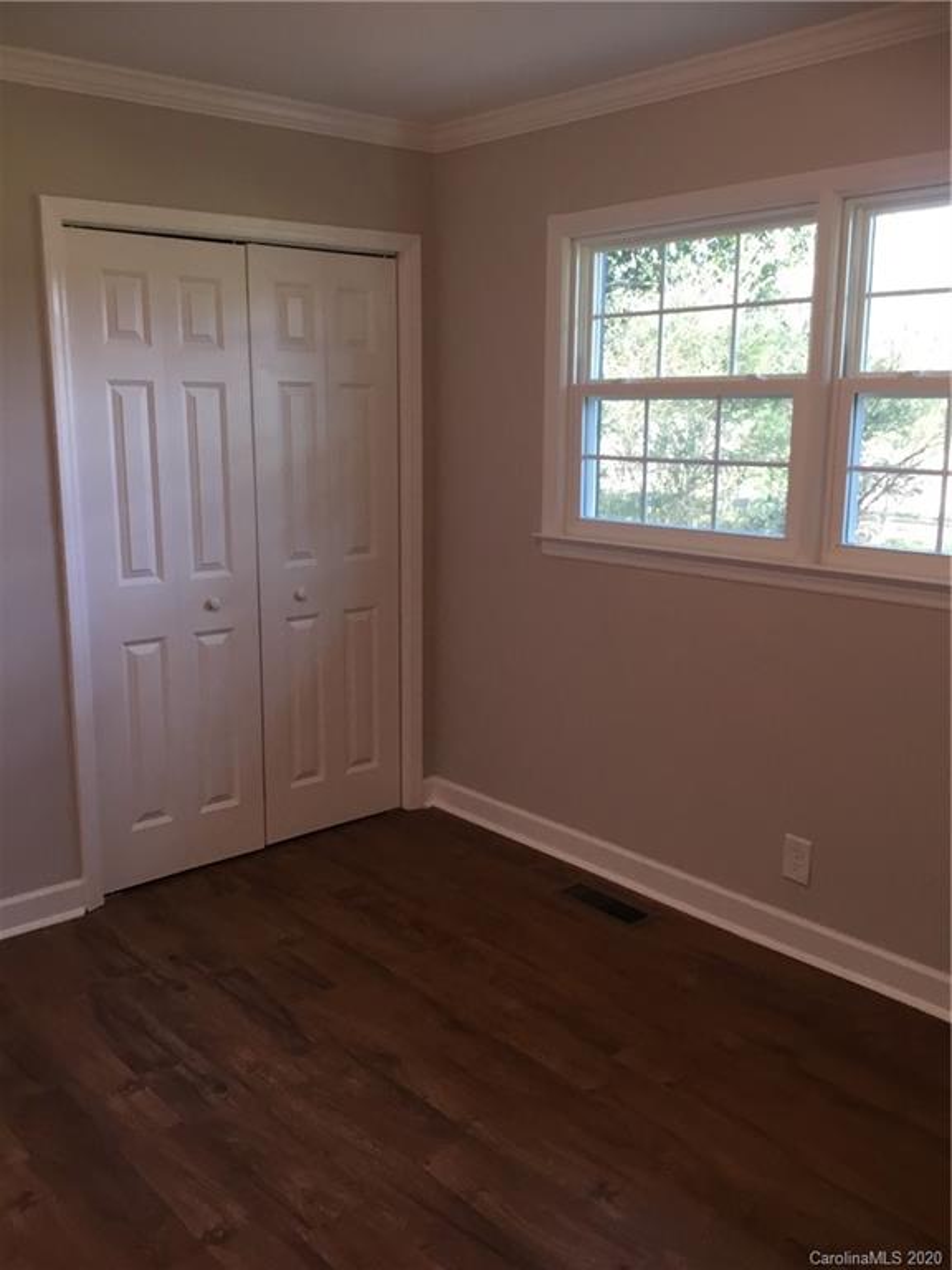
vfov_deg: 58.4
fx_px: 1137
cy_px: 635
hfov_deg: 45.4
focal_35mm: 31
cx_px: 476
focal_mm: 3.3
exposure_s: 1/30
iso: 64
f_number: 2.4
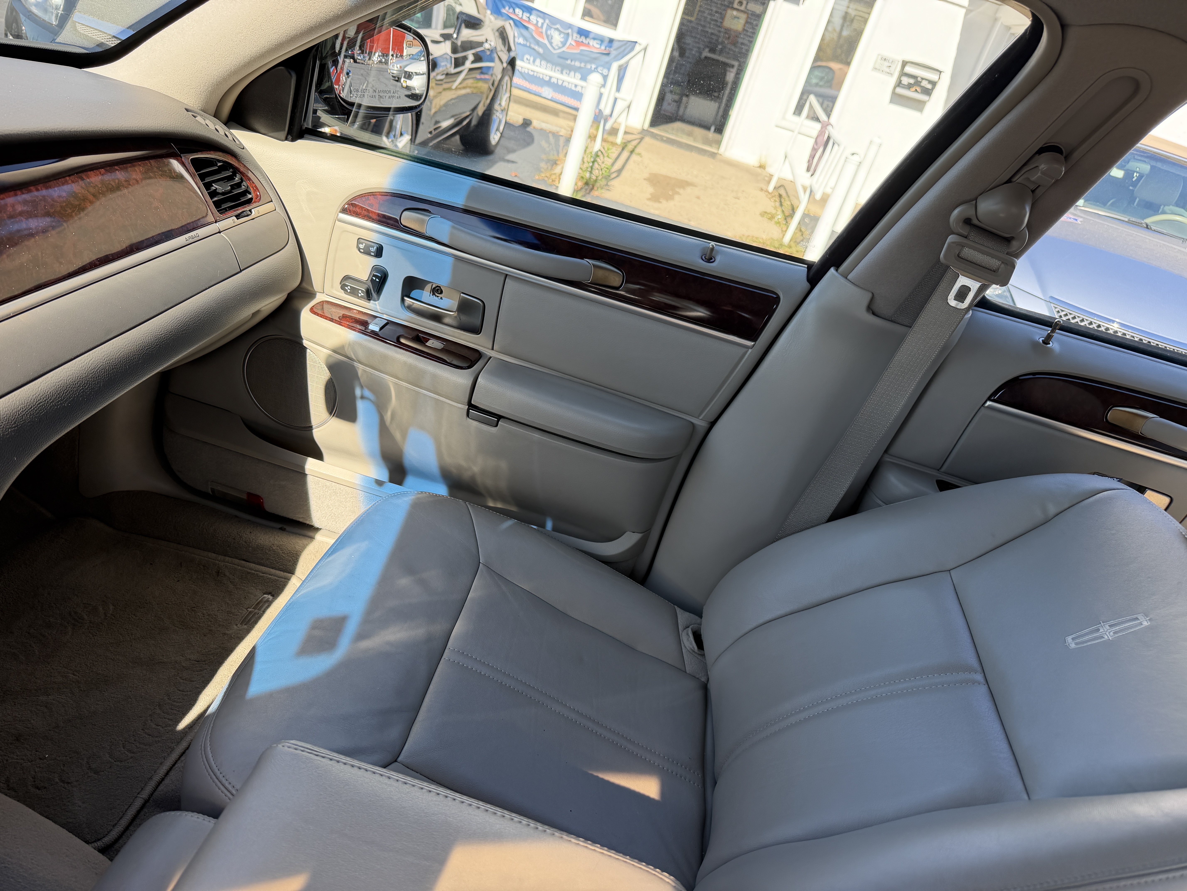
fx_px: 823
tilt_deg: -27.2
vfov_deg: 56.8
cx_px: 594
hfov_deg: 71.6
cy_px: 446
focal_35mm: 24
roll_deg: -17.5
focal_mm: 6.76
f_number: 1.78
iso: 100
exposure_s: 1/461
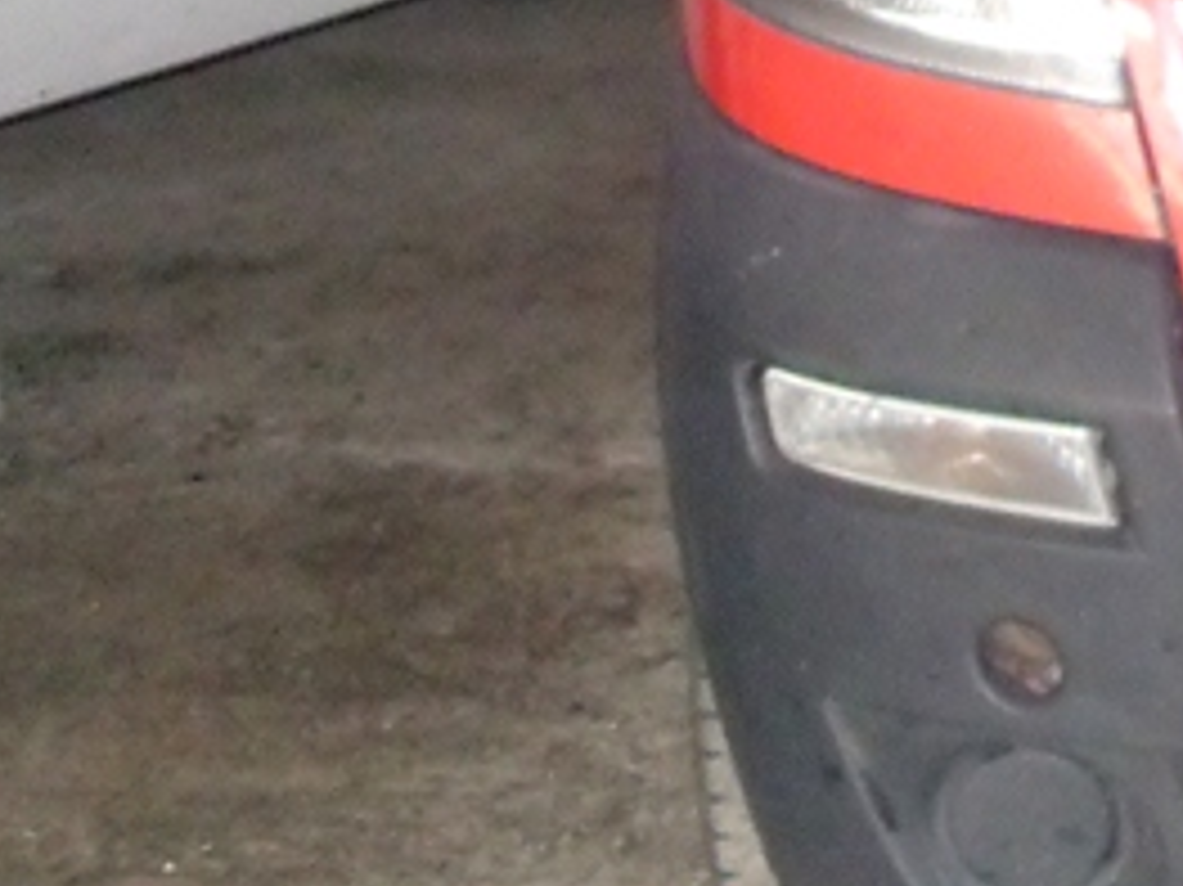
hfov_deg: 12.6
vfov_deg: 9.9
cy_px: -522
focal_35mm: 144
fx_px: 4919
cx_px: 2105
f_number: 2.8
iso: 400
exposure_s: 1/45
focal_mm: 6.3
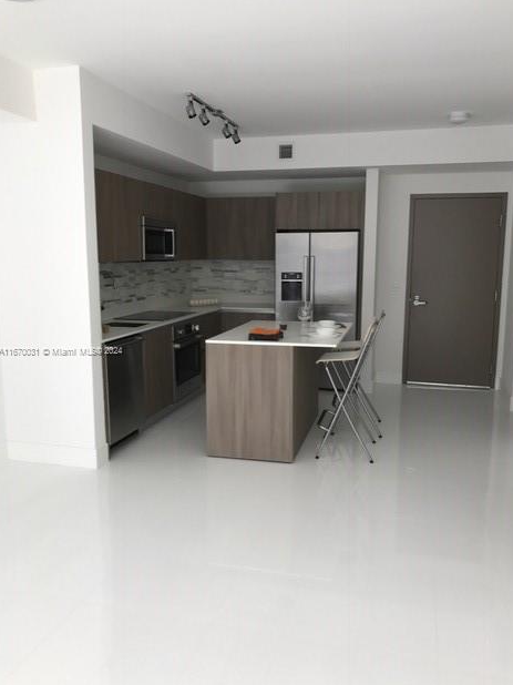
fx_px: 573
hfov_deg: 48.2
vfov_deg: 61.7
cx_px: 261
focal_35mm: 29
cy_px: 351
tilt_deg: -8.0
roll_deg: -0.7
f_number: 1.8
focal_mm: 3.99
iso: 25
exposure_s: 1/60
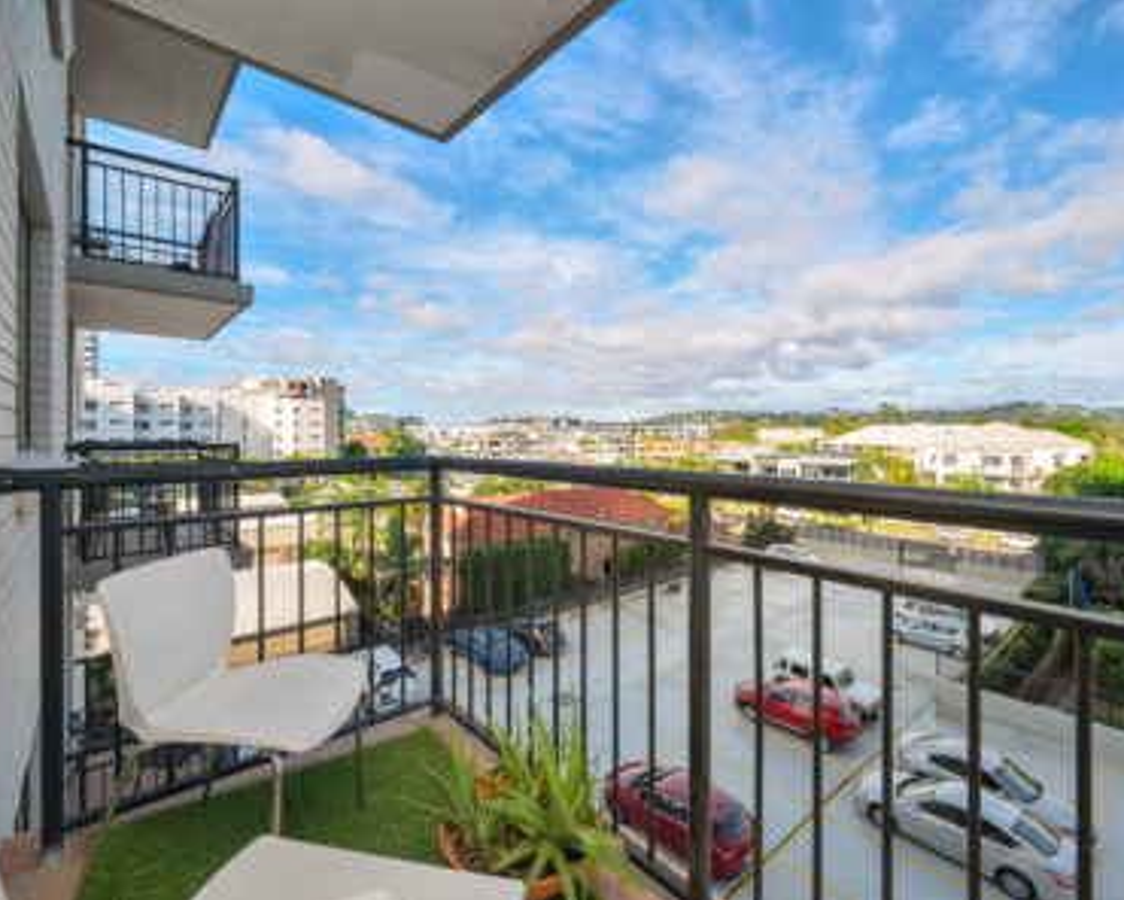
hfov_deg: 93.1
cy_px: 453
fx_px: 532
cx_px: 550
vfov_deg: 80.4
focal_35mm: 16
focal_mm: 14
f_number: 14
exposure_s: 1/200
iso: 400
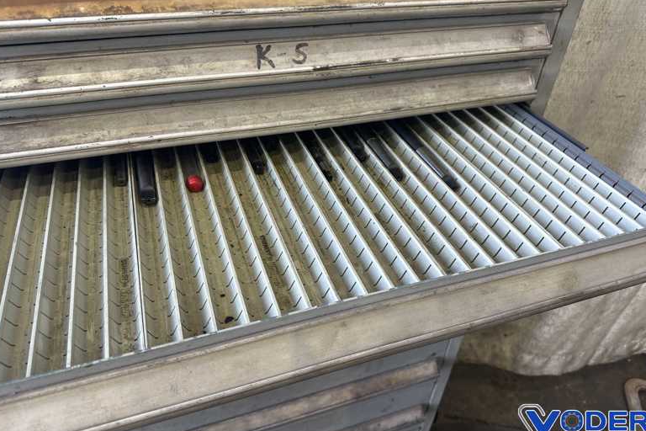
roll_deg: -3.9
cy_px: 218
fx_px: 467
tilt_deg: -39.2
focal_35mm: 26
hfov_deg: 69.4
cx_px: 330
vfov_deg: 49.6
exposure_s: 1/121
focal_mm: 6.86
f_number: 1.78
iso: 160
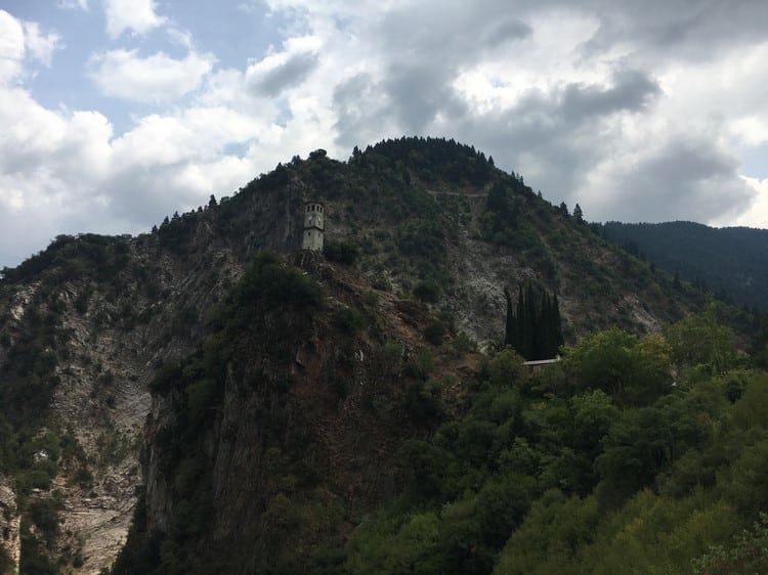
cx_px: 384
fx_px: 643
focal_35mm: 29
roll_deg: -1.1
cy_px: 288
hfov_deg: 61.7
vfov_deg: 48.2
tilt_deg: +14.6
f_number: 2.2
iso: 25
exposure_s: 1/2024
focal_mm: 4.15
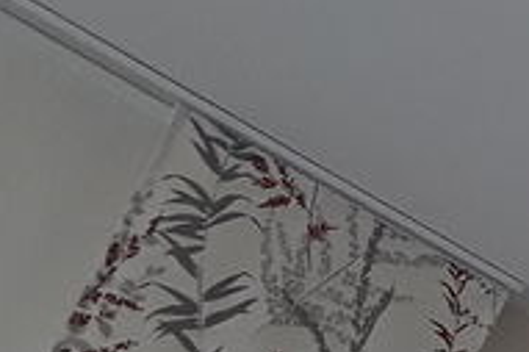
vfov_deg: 9.1
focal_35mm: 147
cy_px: 499
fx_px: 2158
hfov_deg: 11.1
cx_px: 1379
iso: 50
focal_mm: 2.91
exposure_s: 1/100
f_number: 1.9
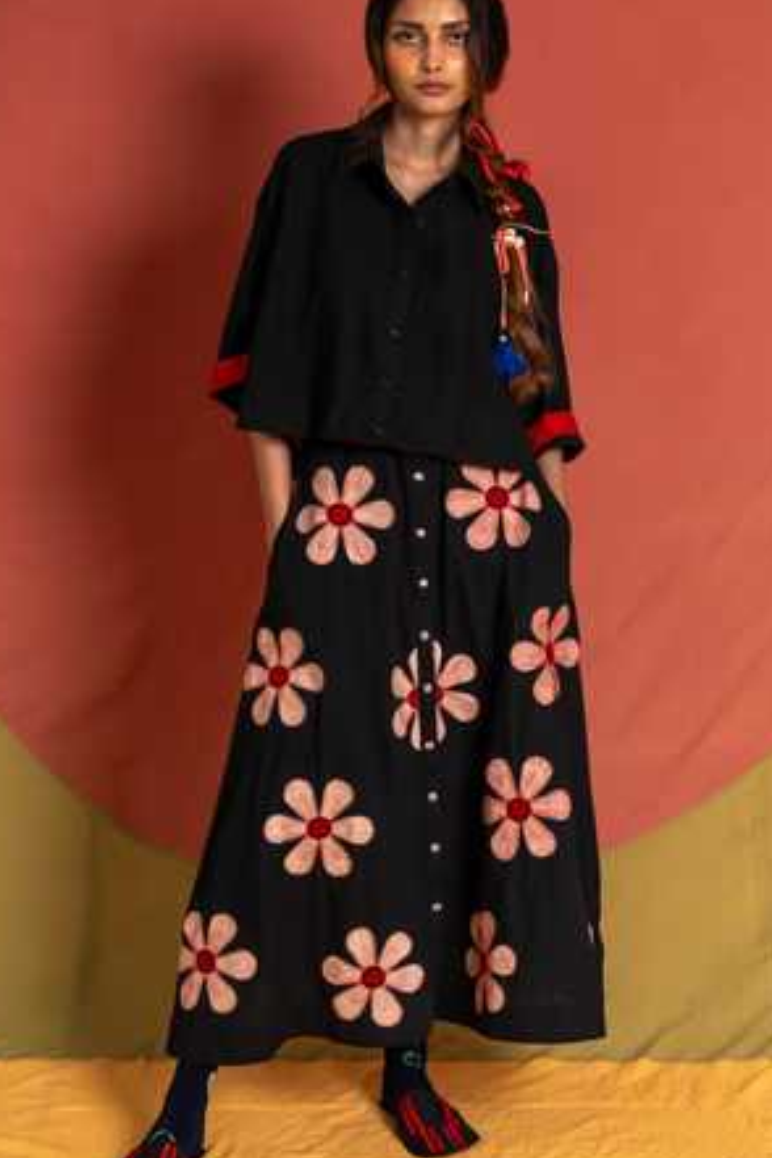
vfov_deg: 39.6
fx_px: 1608
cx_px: 425
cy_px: 582
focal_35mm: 50
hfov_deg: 27.0
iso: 640
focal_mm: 42
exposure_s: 1/125
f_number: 2.8
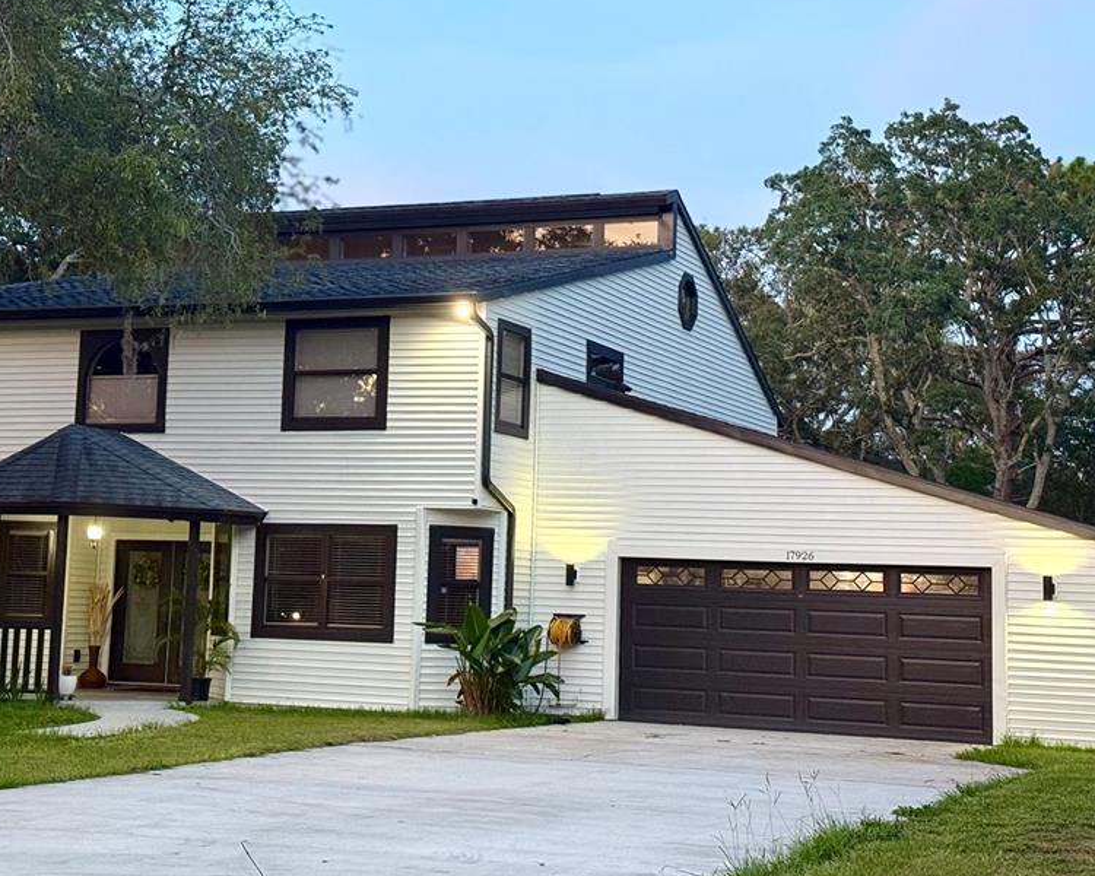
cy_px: 352
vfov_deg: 23.8
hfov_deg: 29.5
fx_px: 2074
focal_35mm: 64
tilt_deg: +7.8
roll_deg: -1.8
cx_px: 467
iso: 200
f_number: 1.78
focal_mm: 6.76
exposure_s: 1/40
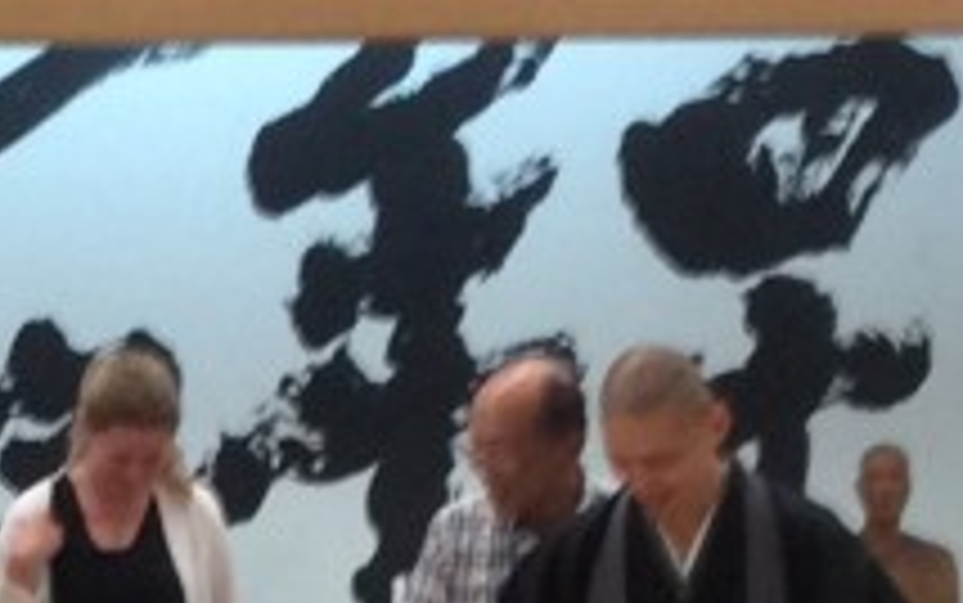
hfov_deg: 12.6
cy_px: 929
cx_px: -216
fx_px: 4254
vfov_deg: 7.9
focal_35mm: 162
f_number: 2.4
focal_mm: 3.3
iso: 125
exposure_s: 1/24
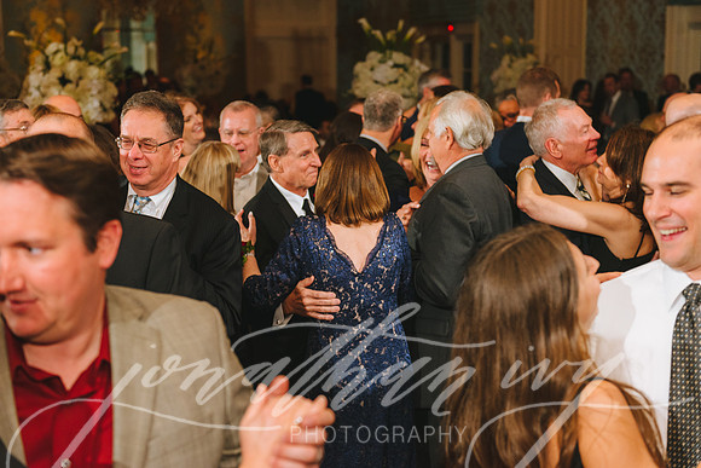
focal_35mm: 56
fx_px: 1091
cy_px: 234
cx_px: 350
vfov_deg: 24.2
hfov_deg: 35.6
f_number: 3.5
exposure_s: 1/160
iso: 1250
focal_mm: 56
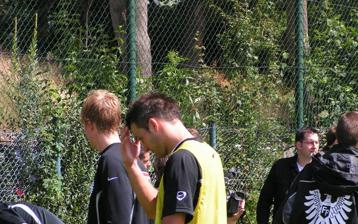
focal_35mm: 200
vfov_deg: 6.6
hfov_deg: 10.5
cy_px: 128
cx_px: 179
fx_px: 1951
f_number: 4.5
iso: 50
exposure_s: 1/400
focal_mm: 28.8
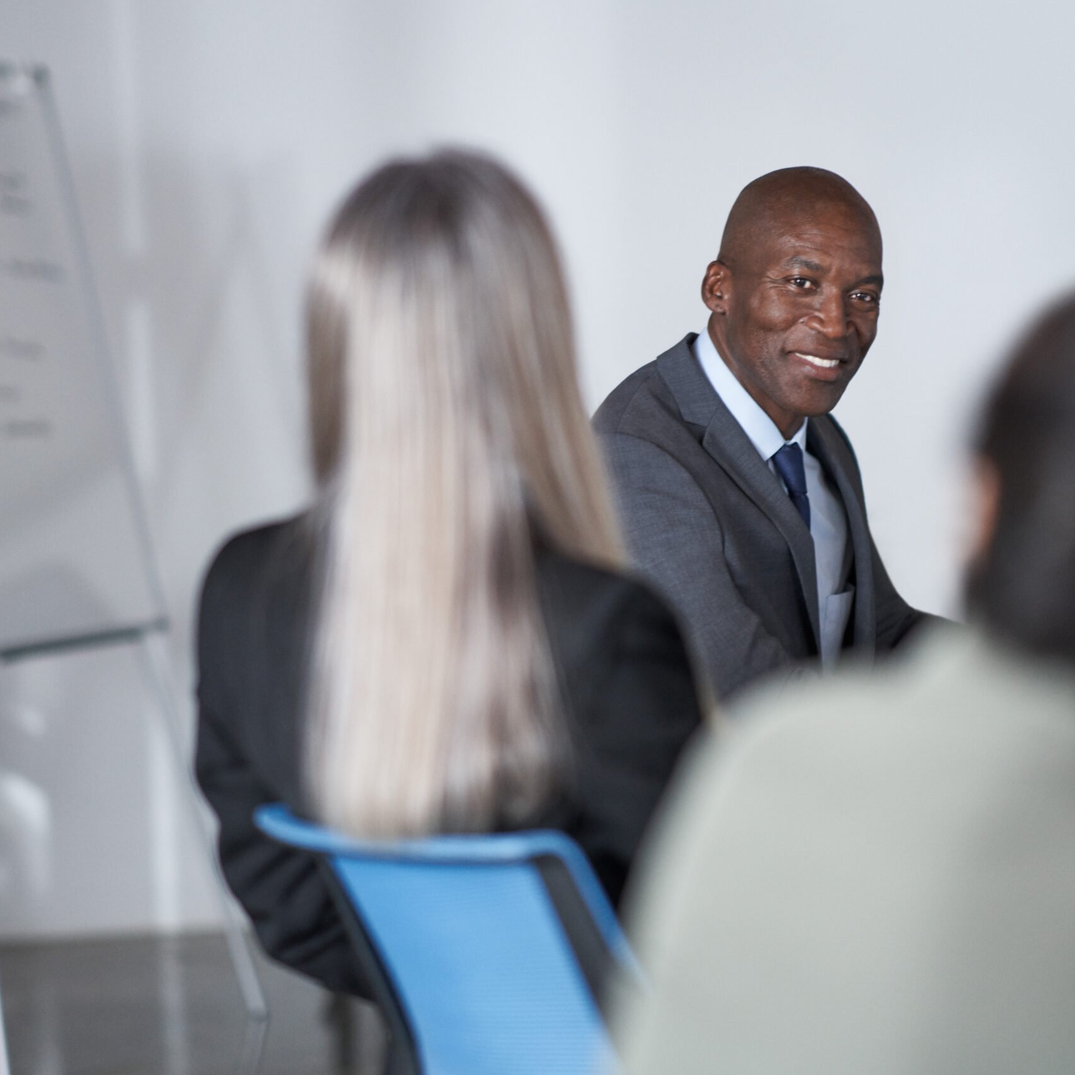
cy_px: 540
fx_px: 3830
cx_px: 541
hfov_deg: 16.0
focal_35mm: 109
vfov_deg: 16.0
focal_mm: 85
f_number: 1.4
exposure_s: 1/400
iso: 1000
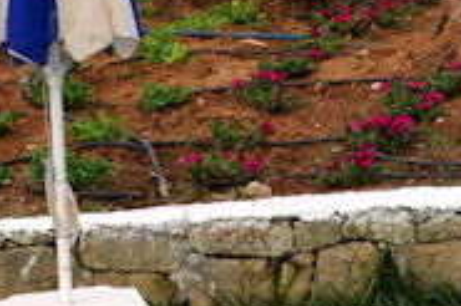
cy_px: -141
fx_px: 2239
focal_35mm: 175
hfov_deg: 11.6
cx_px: 491
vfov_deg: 7.7
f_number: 7.1
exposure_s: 1/200
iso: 200
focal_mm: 18
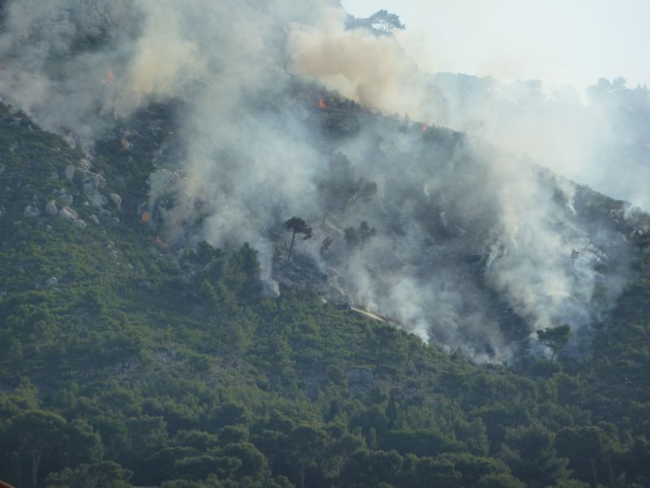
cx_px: 325
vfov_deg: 5.3
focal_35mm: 278
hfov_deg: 7.1
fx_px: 5220
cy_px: 244
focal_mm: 45.7
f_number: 5.6
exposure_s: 1/500
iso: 125
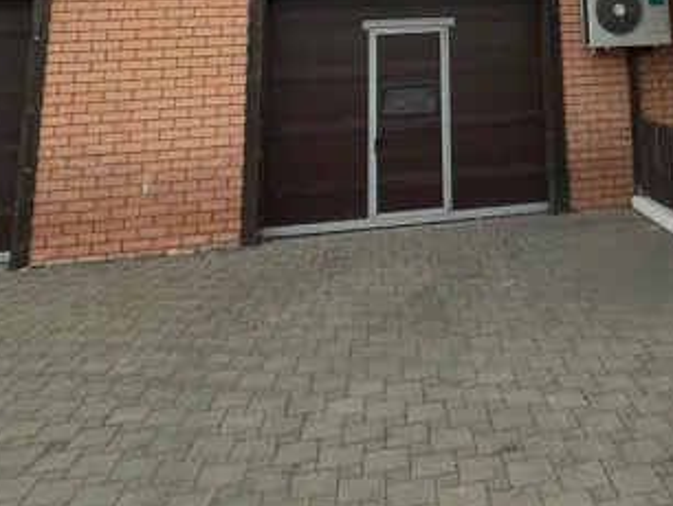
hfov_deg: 45.1
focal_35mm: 39
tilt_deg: +11.9
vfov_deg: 30.6
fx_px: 759
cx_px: 551
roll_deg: +1.5
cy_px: -119
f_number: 2.2
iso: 40
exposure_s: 1/217
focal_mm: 2.22
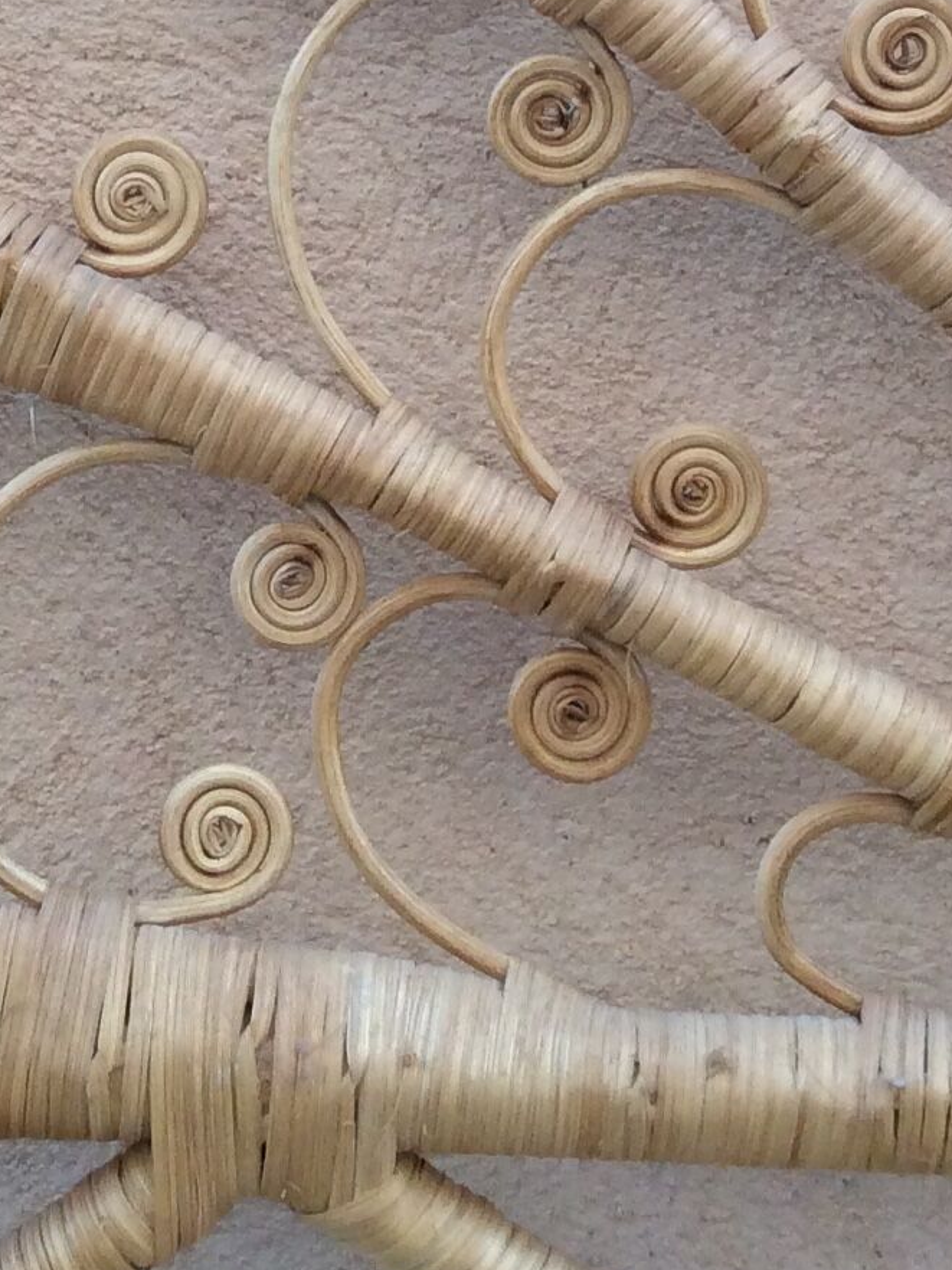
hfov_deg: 15.7
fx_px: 3446
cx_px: 278
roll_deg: +2.5
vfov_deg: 20.2
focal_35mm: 94
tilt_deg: -2.6
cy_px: -30
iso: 50
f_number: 2.4
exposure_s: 1/100
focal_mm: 3.3
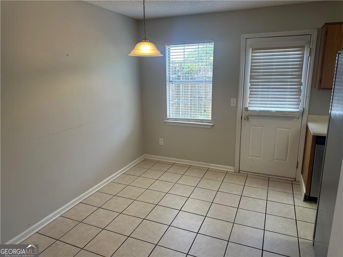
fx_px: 238
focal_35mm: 24
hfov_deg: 71.6
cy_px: 128
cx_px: 172
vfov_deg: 56.8
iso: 125
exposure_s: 1/120
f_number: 1.78
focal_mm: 6.86
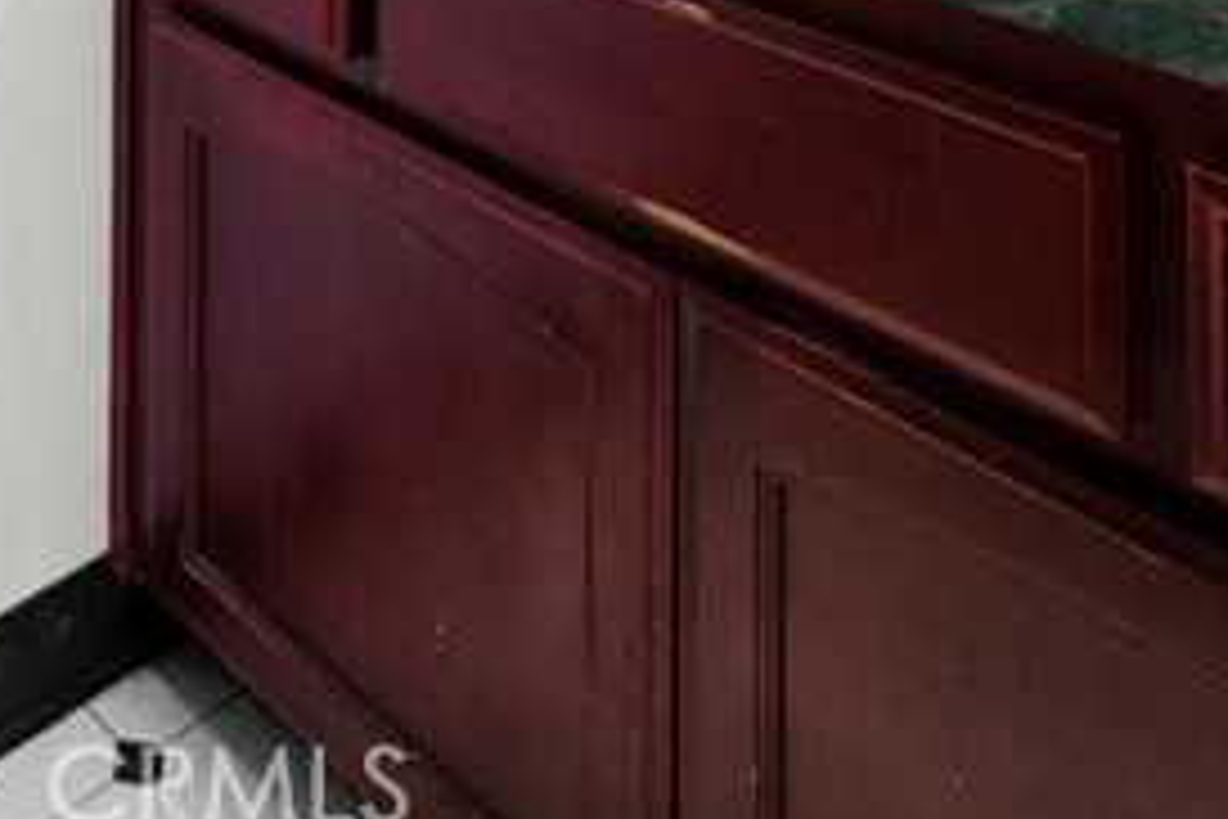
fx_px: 1535
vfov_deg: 20.3
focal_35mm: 45
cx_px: 4
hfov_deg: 38.7
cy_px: -686
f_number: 4.5
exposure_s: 1/30
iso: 800
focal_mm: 12
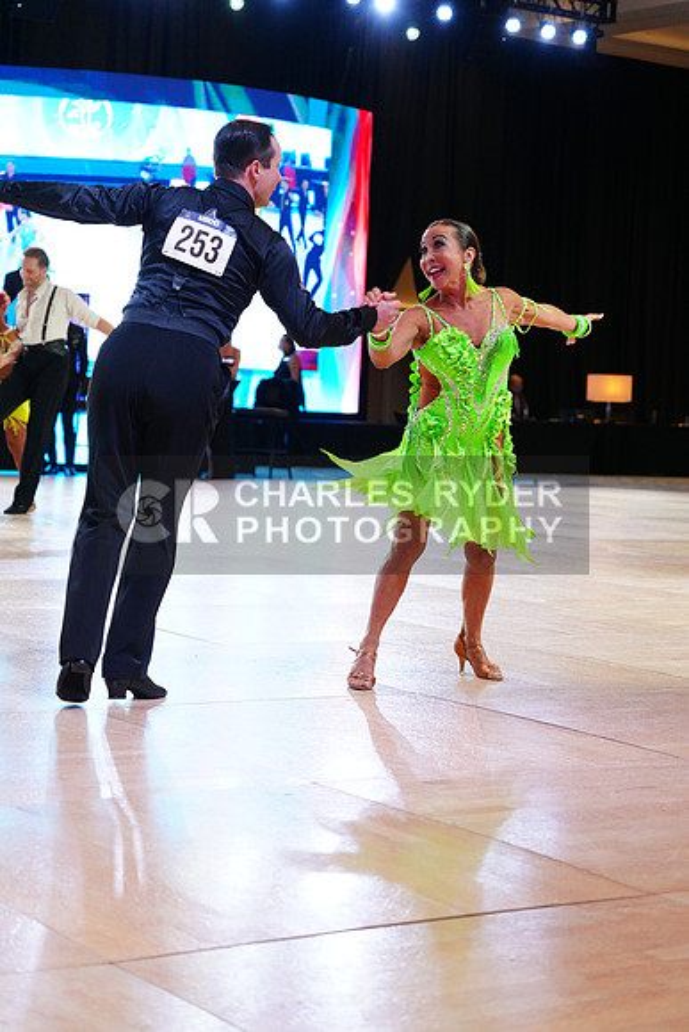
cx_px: 344
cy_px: 516
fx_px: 2008
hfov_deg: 19.5
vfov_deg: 28.8
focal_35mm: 70
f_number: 4
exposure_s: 1/250
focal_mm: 70
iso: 2500
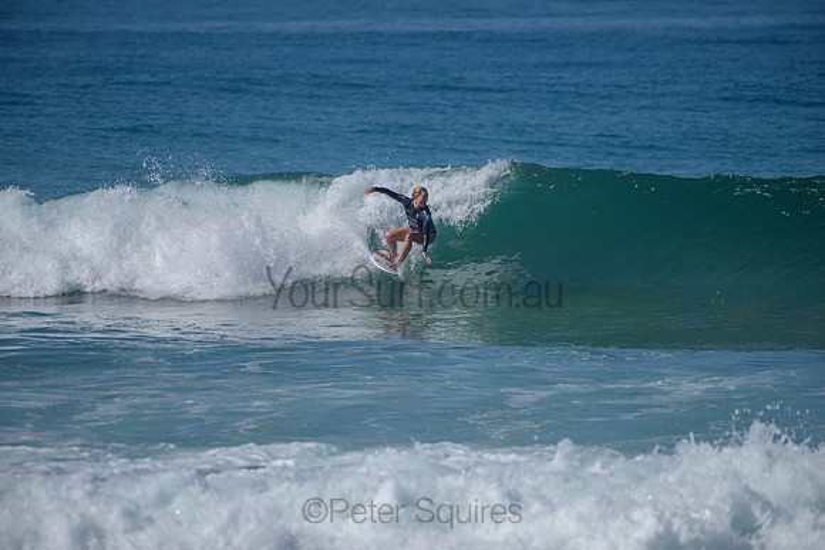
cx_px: 412
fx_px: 11460
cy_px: 275
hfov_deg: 4.1
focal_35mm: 500
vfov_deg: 2.8
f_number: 5.6
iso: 160
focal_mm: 500
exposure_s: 1/2000
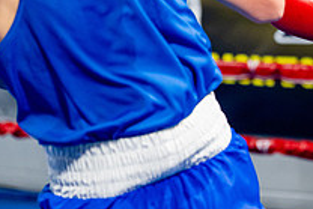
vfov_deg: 6.5
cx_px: 358
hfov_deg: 9.6
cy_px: -13
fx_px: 1844
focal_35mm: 212
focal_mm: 76
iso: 4000
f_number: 2
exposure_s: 1/1000
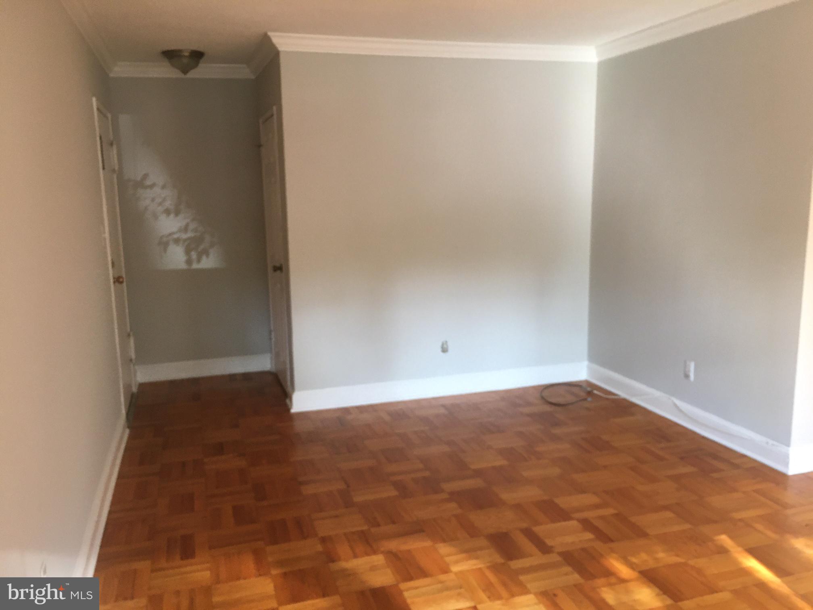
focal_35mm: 29
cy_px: 305
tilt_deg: -8.8
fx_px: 681
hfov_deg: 61.7
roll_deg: +1.1
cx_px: 406
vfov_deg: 48.2
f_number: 2.2
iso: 100
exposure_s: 1/30
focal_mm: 4.15
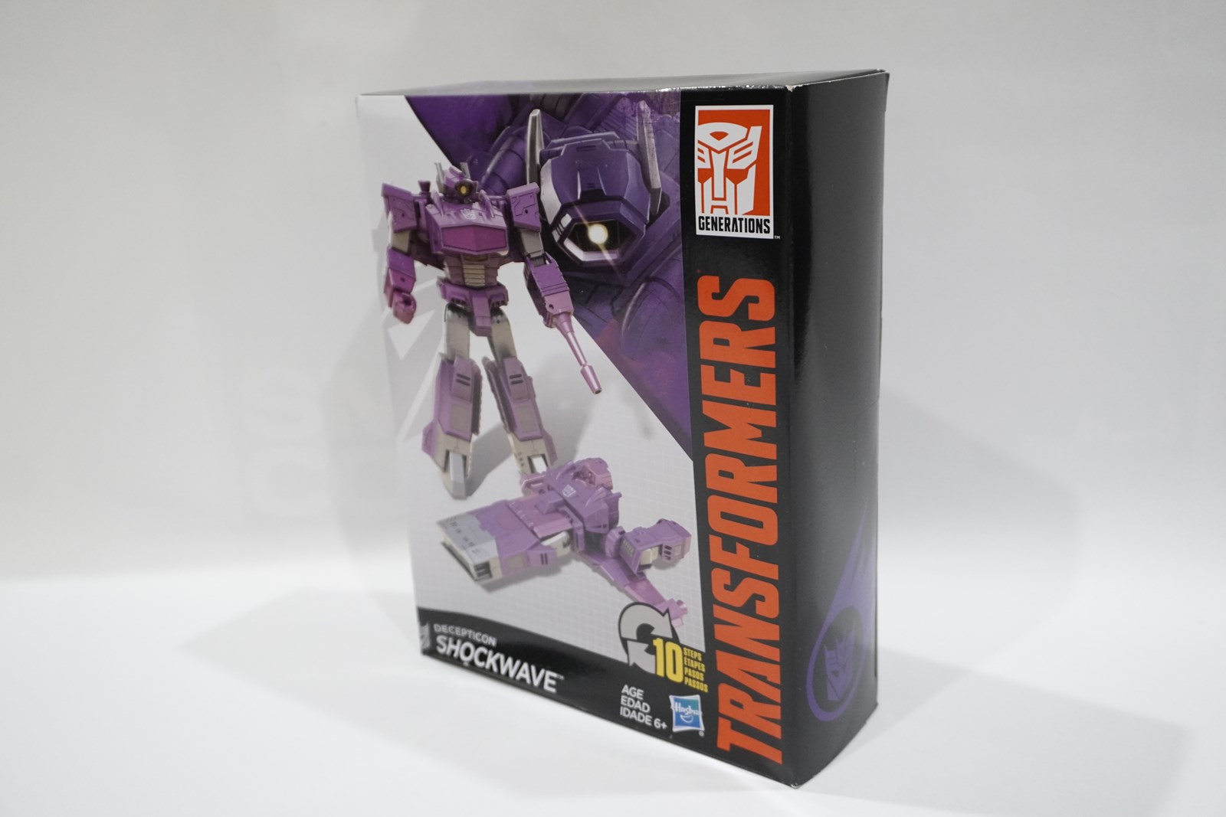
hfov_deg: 55.1
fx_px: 1175
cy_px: 408
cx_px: 613
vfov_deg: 38.4
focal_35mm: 34
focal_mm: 23
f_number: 4
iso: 2000
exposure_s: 1/40
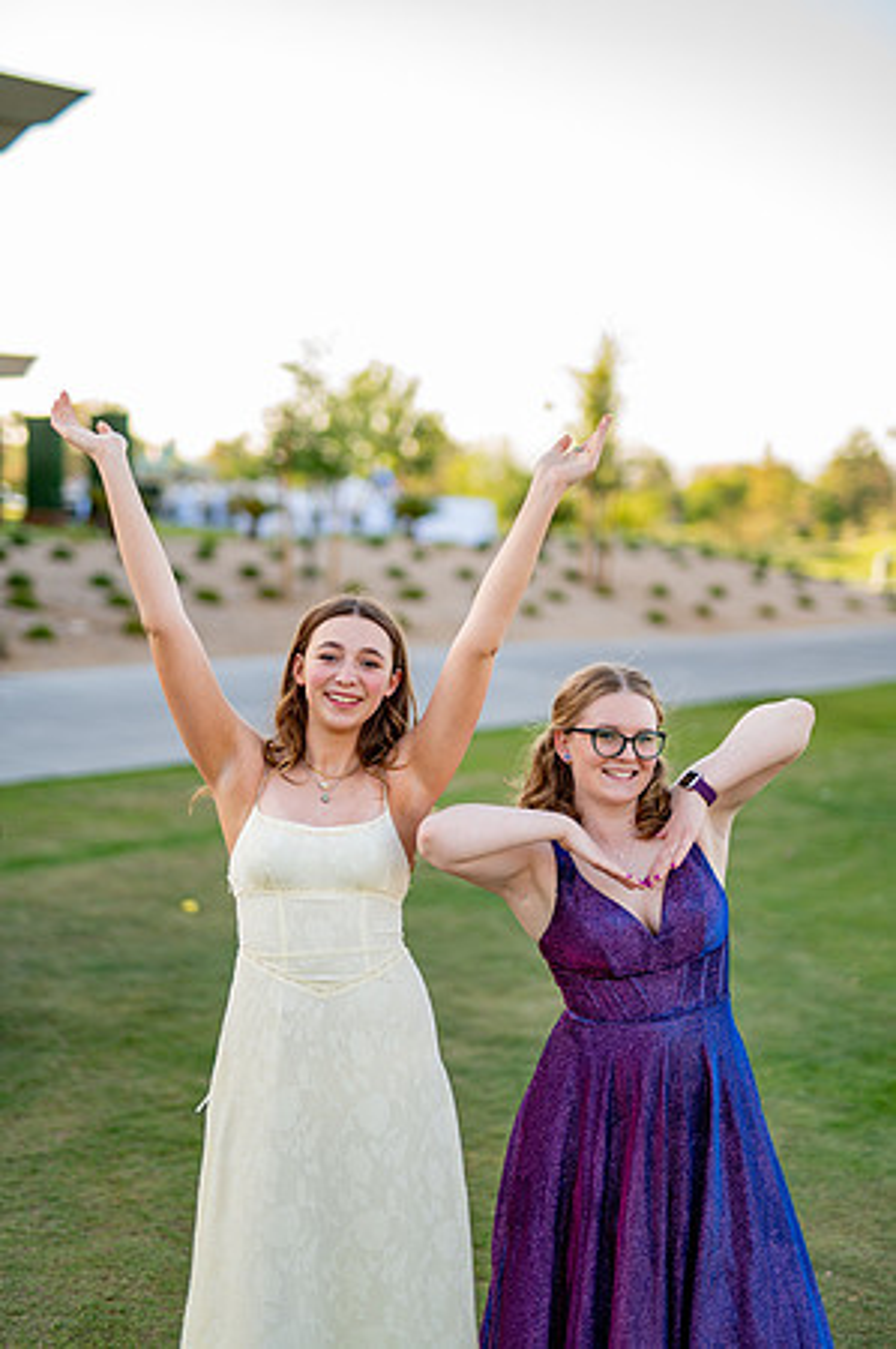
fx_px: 1871
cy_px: 674
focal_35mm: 50
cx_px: 448
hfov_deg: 26.9
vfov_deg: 39.6
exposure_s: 1/500
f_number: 1.4
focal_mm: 50
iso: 100
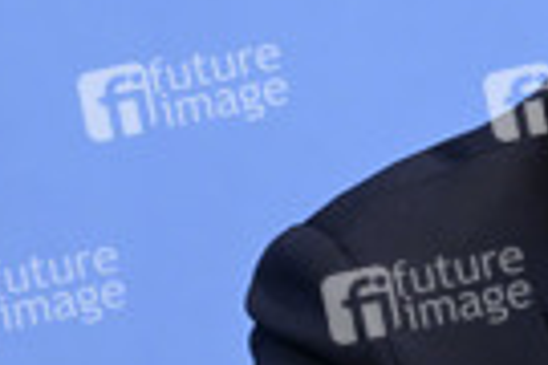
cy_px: -8
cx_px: 887
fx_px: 6880
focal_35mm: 452
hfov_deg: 4.5
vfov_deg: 3.0
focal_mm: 135
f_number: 6.3
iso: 5000
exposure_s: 1/500
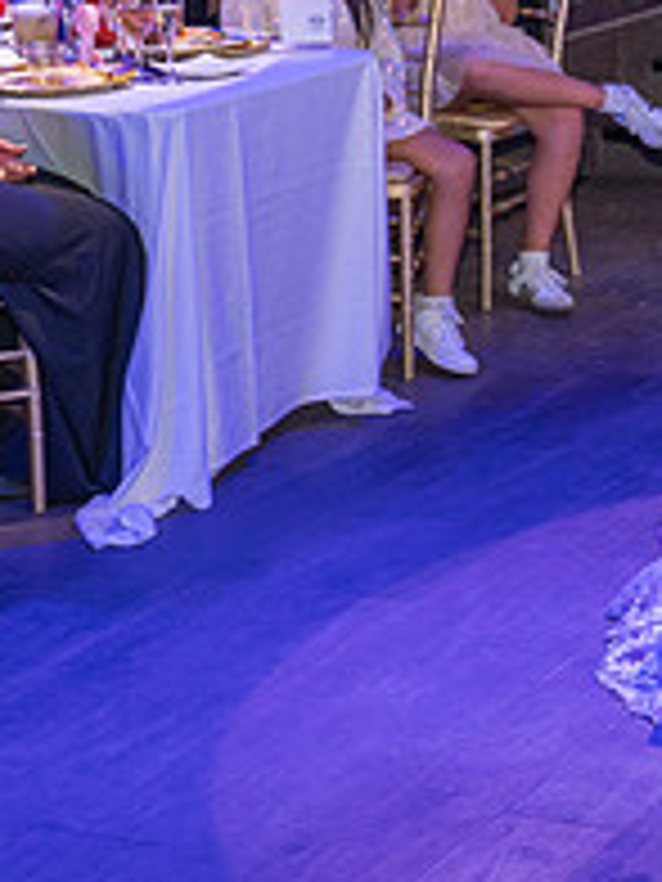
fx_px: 2907
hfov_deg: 11.8
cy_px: 164
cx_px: 1261
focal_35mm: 114
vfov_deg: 17.1
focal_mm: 40
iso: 1000
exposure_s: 1/125
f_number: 3.5
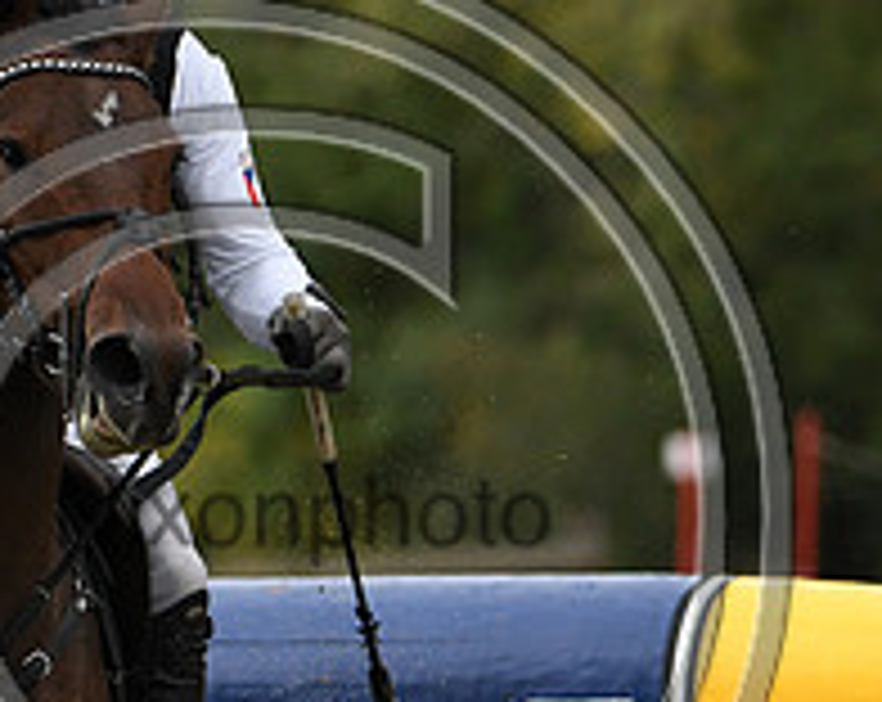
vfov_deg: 1.4
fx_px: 28292
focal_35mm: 1086
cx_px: 142
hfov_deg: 1.8
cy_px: 441
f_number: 5.6
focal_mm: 260
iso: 2000
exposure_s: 1/1000
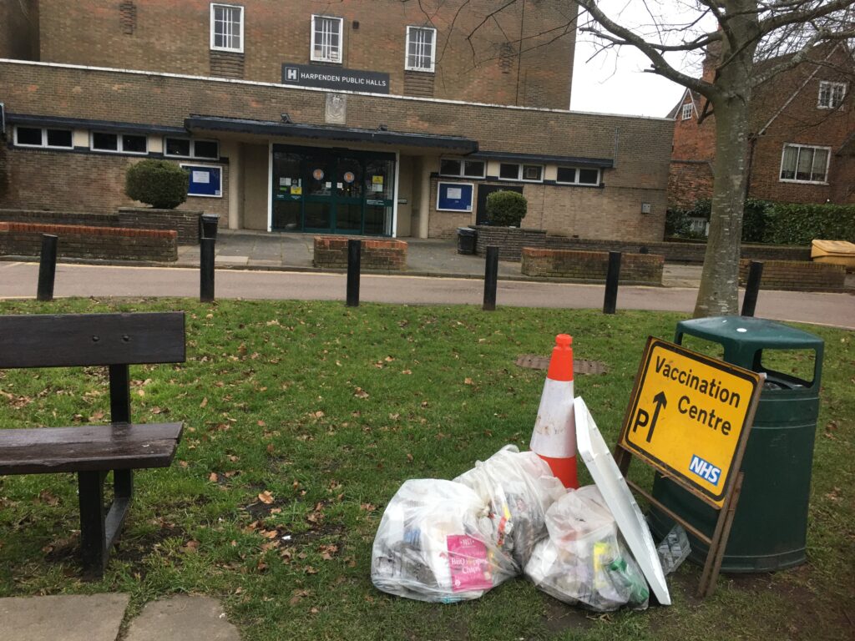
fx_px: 716
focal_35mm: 29
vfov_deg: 48.2
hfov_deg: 61.7
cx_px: 428
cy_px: 320
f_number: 2.2
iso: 40
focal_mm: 4.15
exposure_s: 1/17
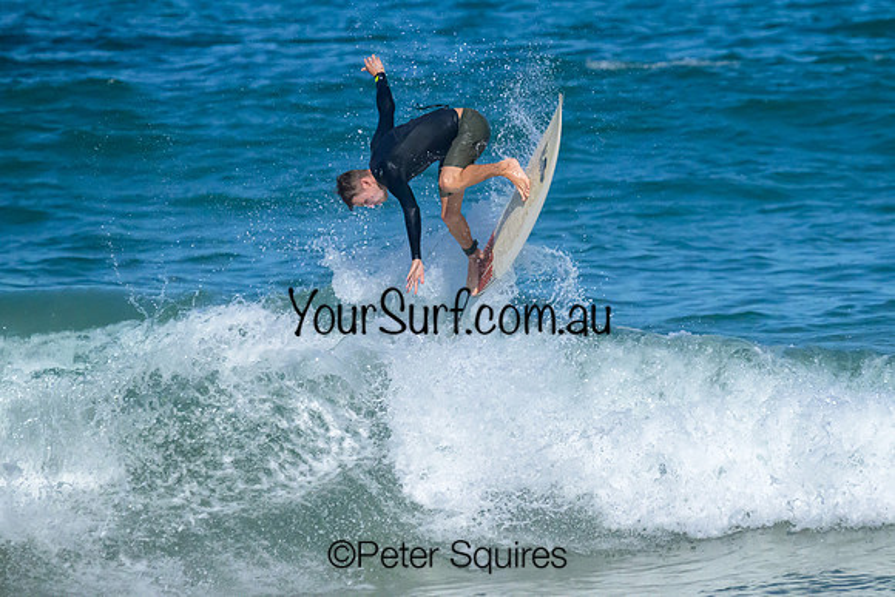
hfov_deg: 4.0
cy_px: 186
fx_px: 12658
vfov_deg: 2.7
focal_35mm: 509
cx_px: 616
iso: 6400
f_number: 8
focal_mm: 370
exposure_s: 1/2000
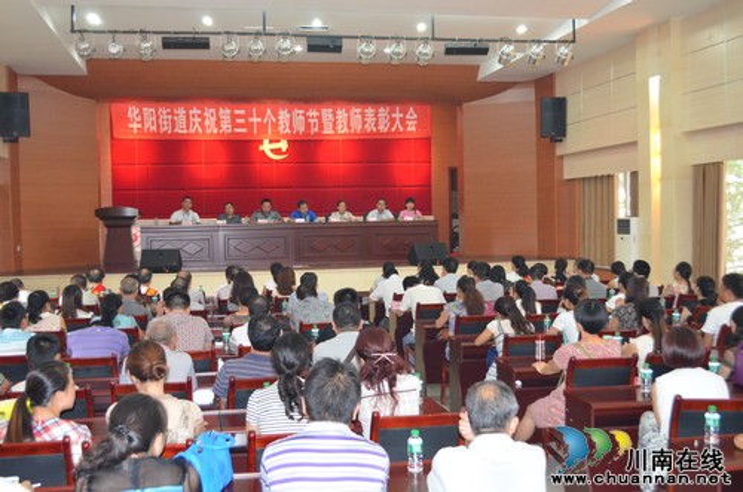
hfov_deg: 49.6
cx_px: 372
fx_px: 803
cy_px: 246
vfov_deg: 34.1
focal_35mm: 39
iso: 3200
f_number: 4.2
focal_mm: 26
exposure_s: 1/60
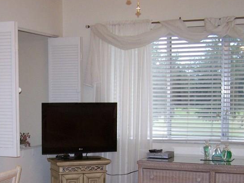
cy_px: 151
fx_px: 500
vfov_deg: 20.4
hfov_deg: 27.2
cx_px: 79
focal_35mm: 71
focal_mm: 6.3
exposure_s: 1/60
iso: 160
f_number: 2.8
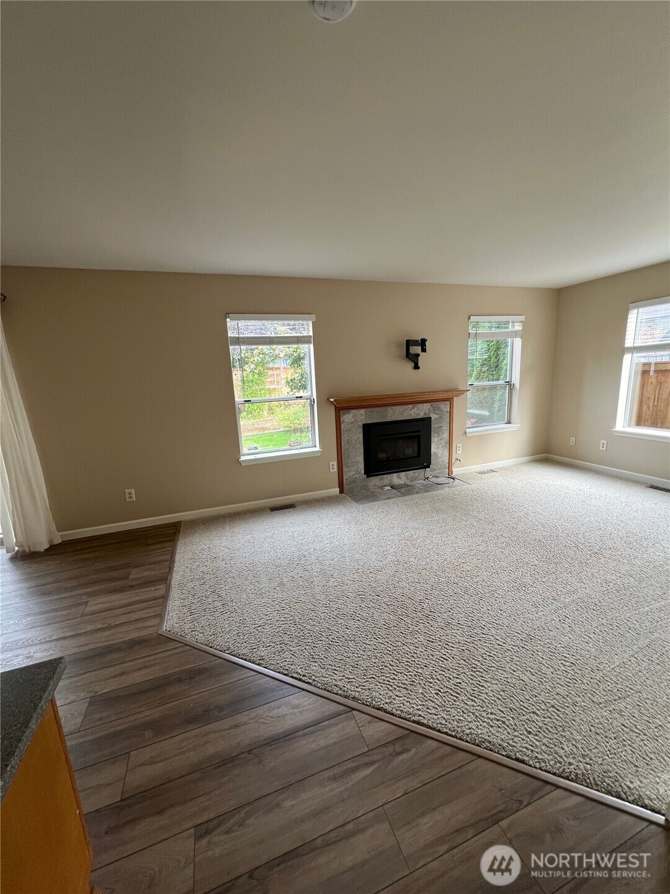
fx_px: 335
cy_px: 447
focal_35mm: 13
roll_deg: +3.6
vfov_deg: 106.2
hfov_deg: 89.9
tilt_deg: -11.1
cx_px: 335
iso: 100
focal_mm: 1.57
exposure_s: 1/99
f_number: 1.8
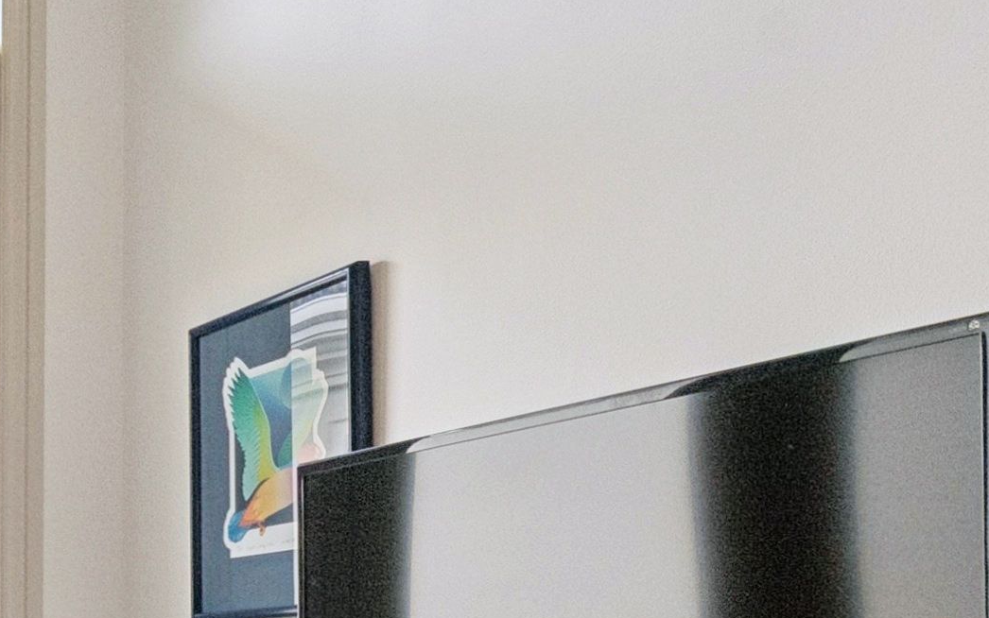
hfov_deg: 21.9
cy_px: 699
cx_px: -754
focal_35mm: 62
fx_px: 1671
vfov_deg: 19.9
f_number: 9
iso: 640
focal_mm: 15
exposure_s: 1/80
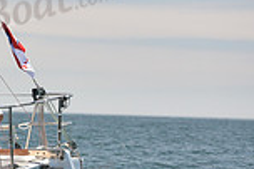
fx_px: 1882
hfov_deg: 7.5
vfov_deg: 5.1
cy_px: 128
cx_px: -206
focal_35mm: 267
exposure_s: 1/800
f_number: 4
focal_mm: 70
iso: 250
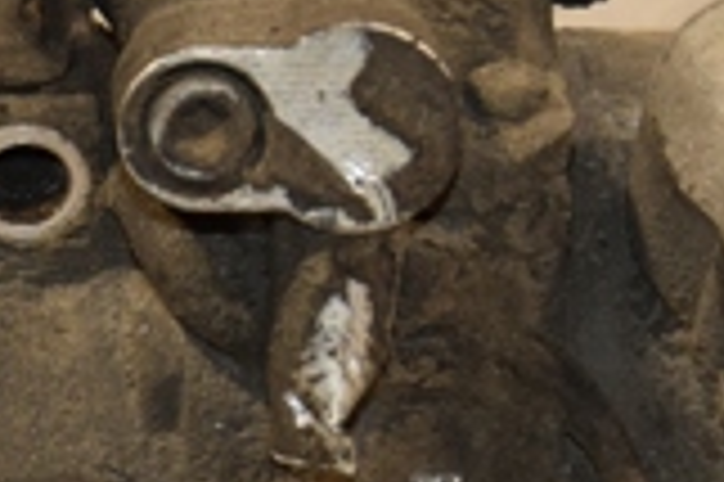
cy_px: 329
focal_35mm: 311
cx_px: 94
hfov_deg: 6.6
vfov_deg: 4.4
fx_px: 6248
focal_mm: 52
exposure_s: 1/125
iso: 800
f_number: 5
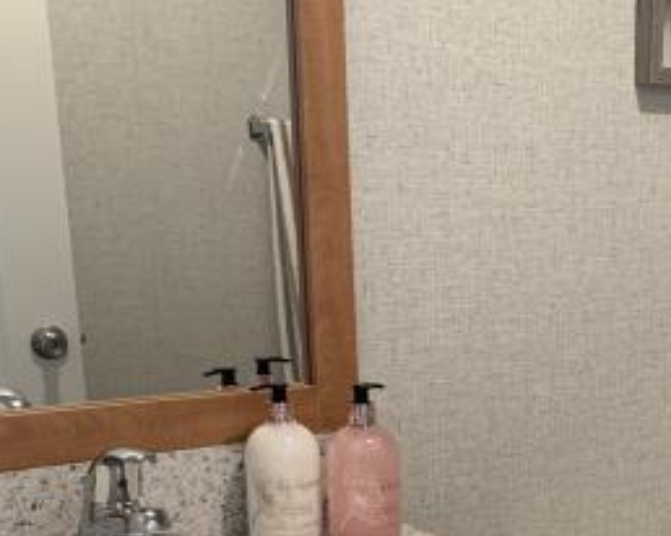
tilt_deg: -15.1
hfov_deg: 28.7
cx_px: 616
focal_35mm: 63
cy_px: 541
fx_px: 1250
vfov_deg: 23.2
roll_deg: -1.9
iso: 125
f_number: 1.8
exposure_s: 1/60
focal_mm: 4.25
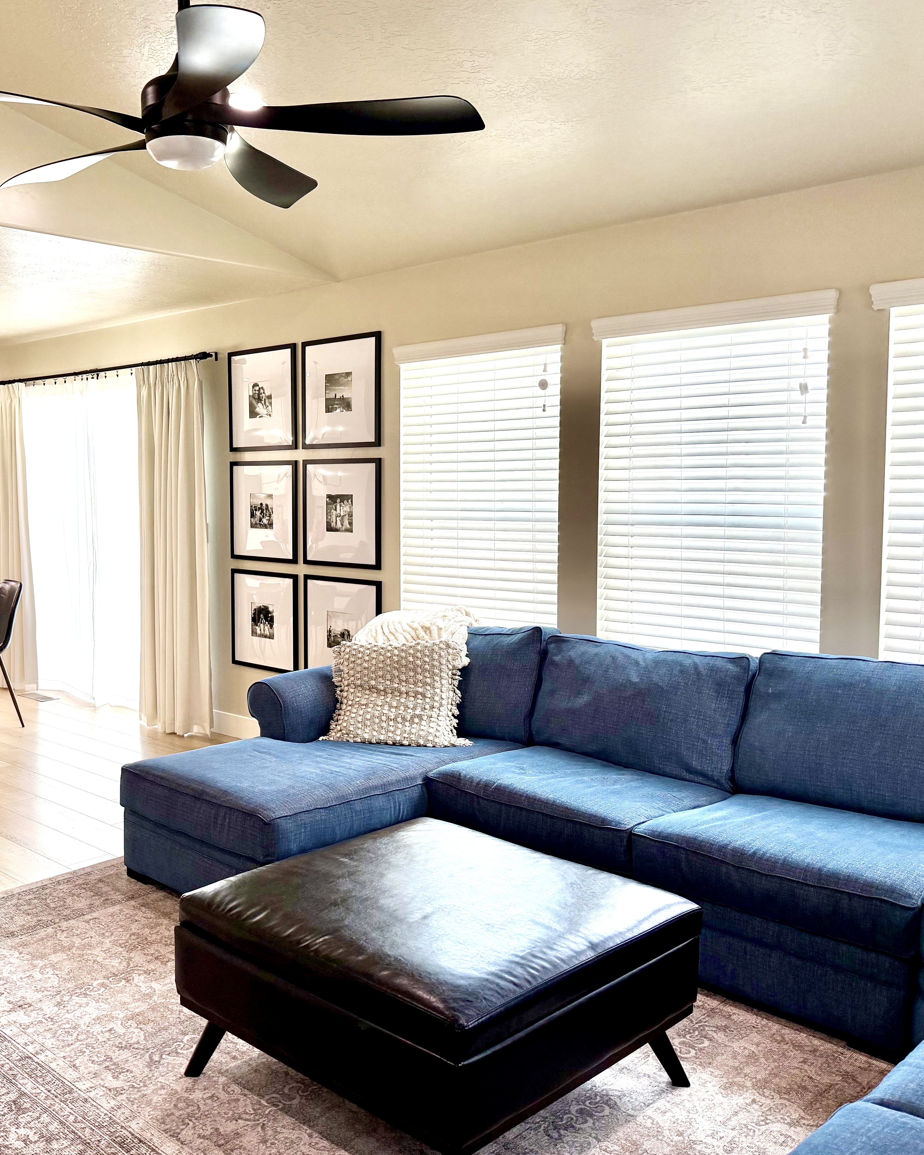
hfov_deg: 45.1
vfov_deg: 55.7
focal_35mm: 32
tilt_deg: -4.0
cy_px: 566
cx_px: 304
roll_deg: +0.6
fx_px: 1094
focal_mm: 6.76
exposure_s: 1/196
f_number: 1.78
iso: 125
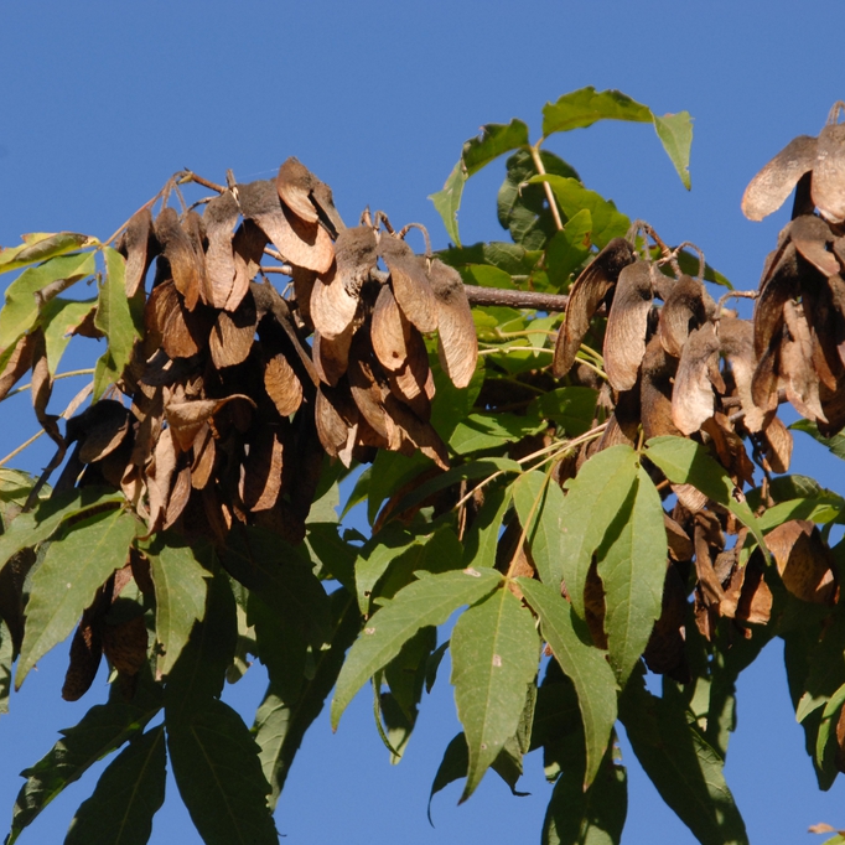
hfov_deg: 7.0
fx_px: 6877
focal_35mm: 249
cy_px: 422
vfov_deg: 7.0
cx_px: 357
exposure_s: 1/320
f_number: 9
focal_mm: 130
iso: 400
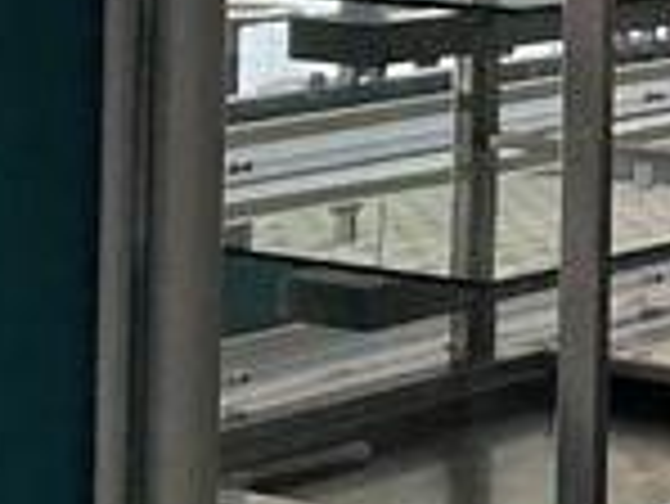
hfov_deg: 10.4
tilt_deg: +0.1
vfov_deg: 7.8
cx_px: 778
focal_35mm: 188
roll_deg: -0.9
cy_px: -256
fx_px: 3642
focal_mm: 3.99
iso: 200
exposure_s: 1/60
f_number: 1.8
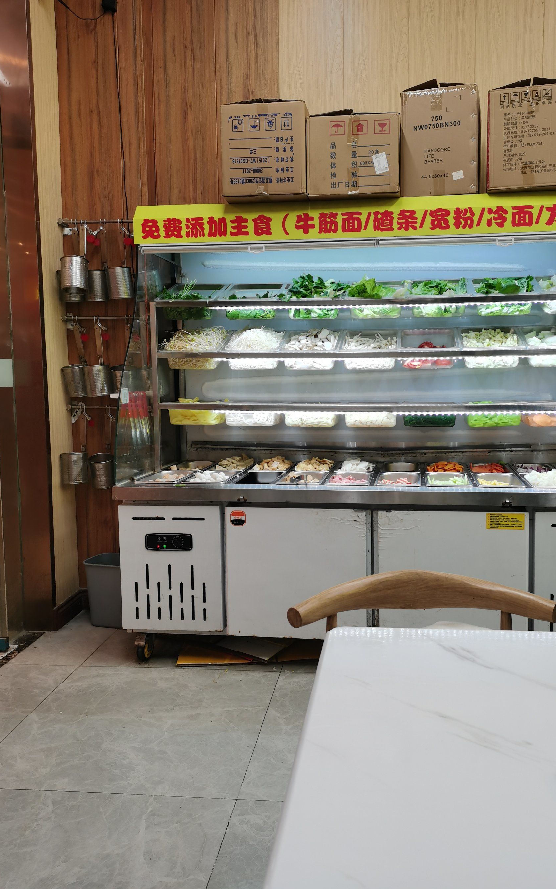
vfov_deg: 64.6
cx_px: 326
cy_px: 440
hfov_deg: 43.0
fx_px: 703
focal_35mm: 29
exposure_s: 1/100
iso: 125
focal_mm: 5.58
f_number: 1.8
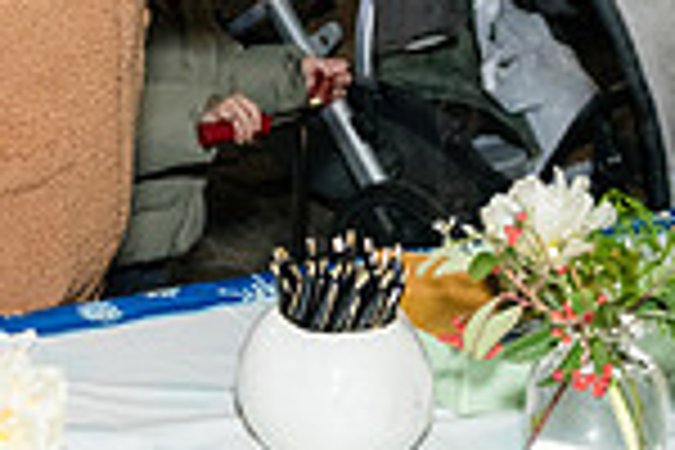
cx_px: -126
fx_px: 2119
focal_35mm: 113
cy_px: -74
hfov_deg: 17.3
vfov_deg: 11.9
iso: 4000
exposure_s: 1/160
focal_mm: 29
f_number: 3.5
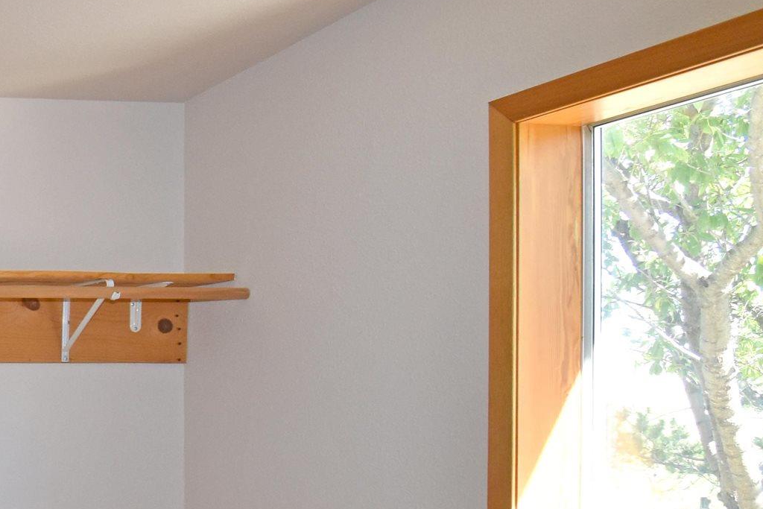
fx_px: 954
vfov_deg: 29.0
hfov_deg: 32.0
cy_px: 431
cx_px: -251
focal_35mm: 45
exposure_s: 1/125
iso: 560
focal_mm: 10
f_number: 5.6
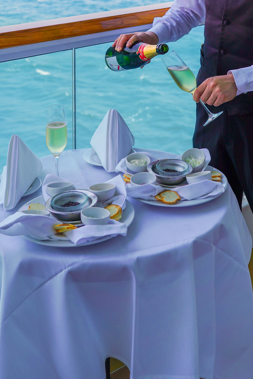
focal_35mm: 58
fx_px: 611
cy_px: 91
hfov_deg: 23.3
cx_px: 155
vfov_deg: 33.7
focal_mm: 35
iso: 100
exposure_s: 1/250
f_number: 4.5
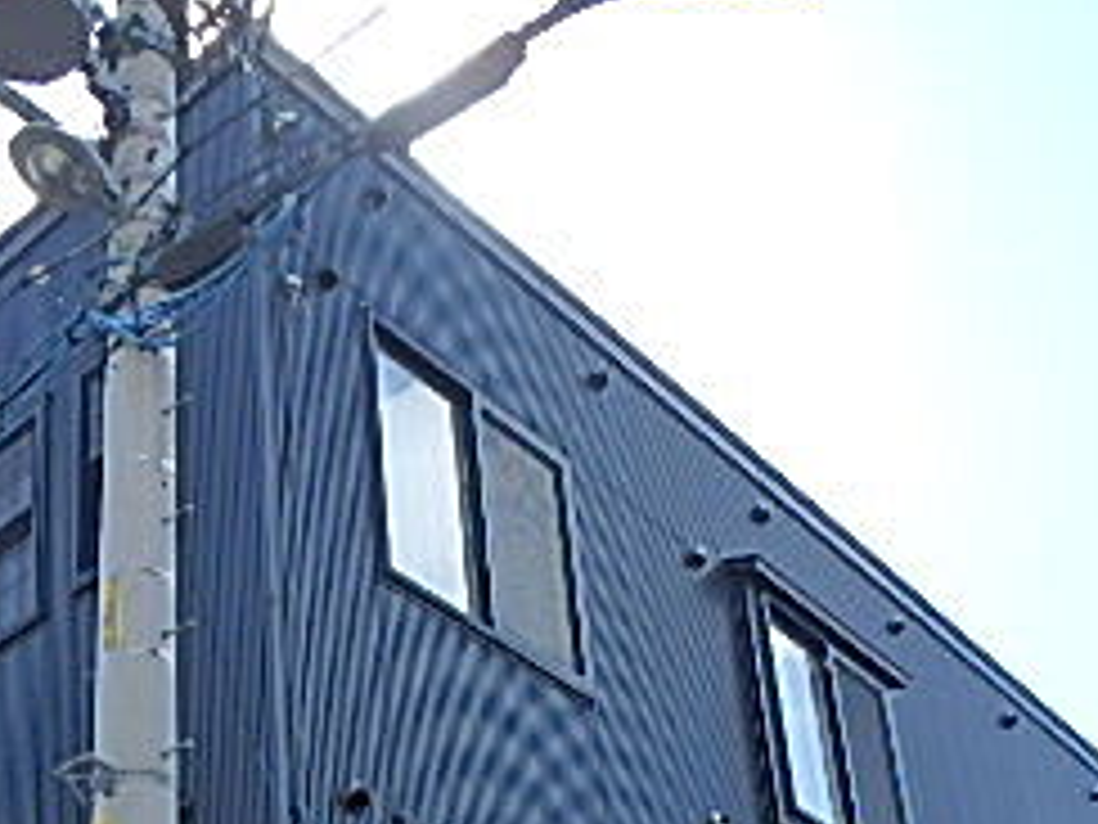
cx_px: 320
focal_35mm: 55
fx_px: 1745
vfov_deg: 23.6
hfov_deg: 34.4
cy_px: 1058
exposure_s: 1/800
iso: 125
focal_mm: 3.7
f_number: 3.5
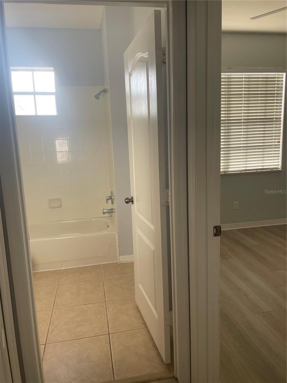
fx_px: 287
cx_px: 144
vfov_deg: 67.3
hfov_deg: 53.1
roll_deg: +2.5
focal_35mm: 26
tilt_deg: -9.4
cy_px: 192
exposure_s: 1/141
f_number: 1.6
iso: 32
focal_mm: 4.2
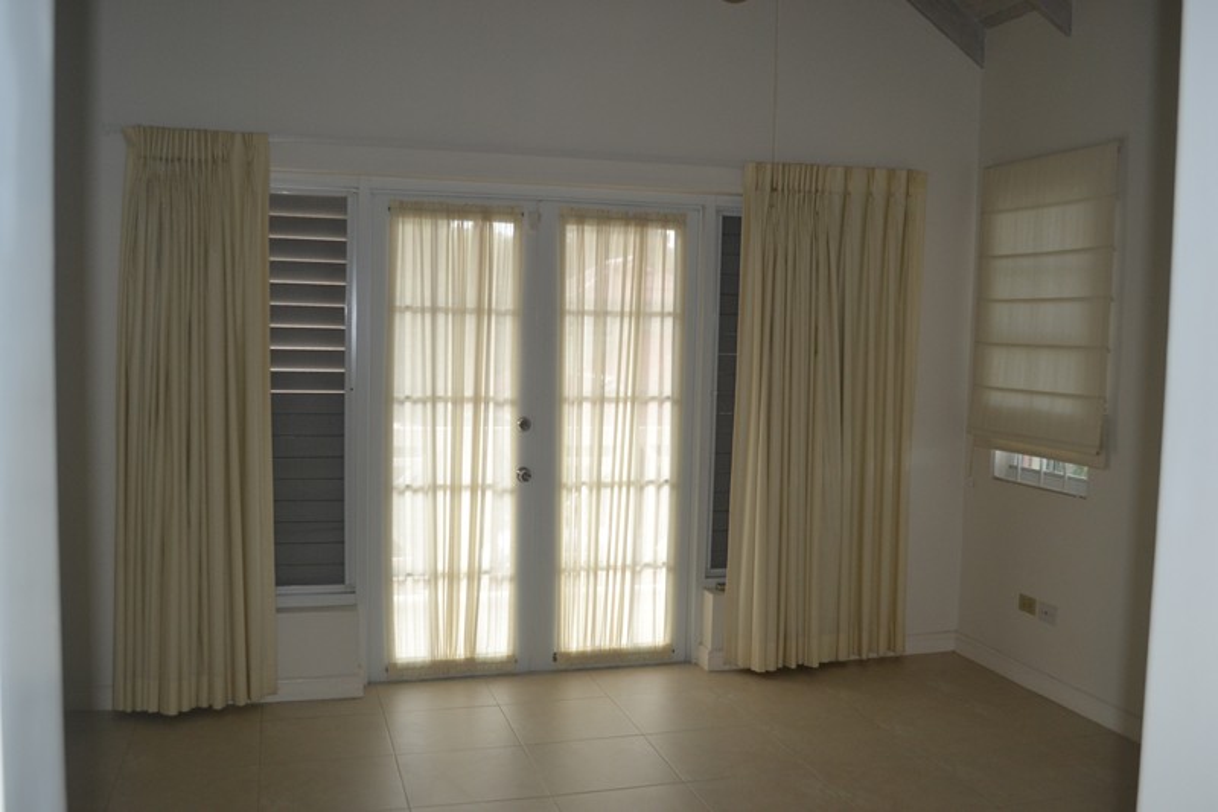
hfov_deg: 57.2
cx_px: 609
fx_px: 1116
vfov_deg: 40.0
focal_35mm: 33
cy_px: 406
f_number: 3.8
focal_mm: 22
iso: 450
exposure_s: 1/60
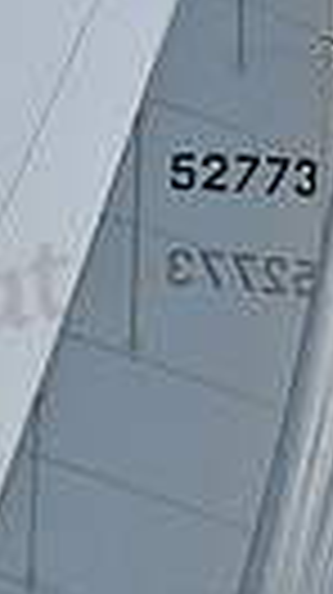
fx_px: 5068
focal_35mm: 322
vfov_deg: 6.7
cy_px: 504
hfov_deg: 3.8
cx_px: 425
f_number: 10
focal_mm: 70
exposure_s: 1/1250
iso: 320
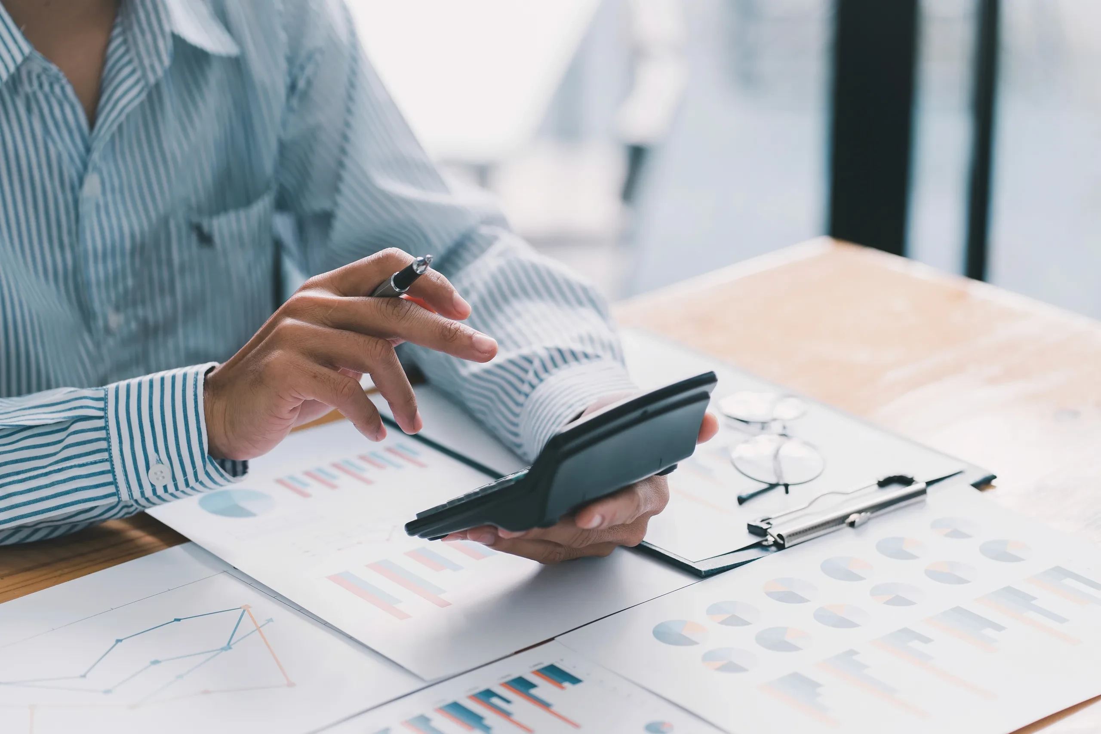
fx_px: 2600
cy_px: 367
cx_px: 550
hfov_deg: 23.9
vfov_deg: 16.1
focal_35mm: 85
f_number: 2.8
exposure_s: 1/160
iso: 200
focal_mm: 85
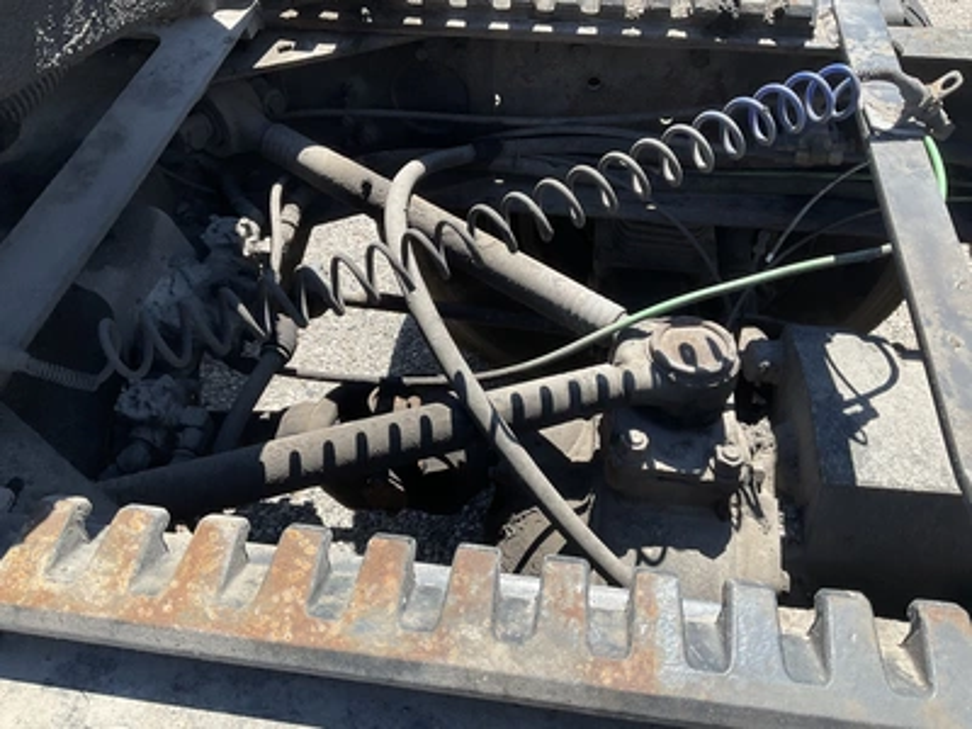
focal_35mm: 29
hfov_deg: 61.7
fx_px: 814
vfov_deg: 48.2
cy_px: 364
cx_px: 486
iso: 25
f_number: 1.8
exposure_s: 1/759
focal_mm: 3
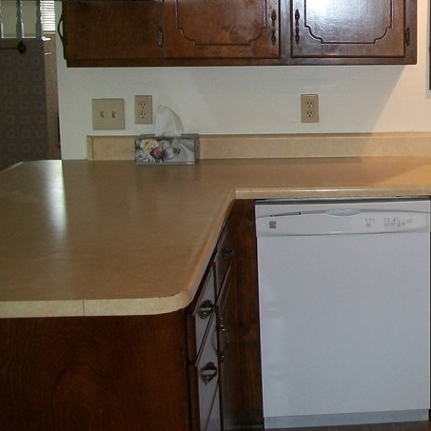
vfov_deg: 26.6
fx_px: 902
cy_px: 126
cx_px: 454
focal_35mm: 64
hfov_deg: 25.3
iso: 80
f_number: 2.9
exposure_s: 1/30
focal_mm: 5.7
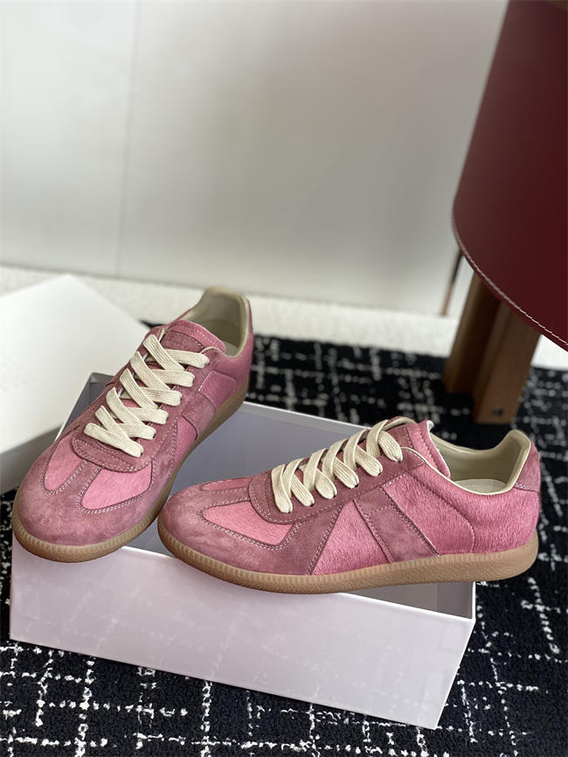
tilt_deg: -33.6
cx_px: 284
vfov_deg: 36.8
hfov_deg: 28.0
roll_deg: -10.9
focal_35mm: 52
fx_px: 1137
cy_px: 378
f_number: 2
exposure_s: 1/122
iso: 32
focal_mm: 6
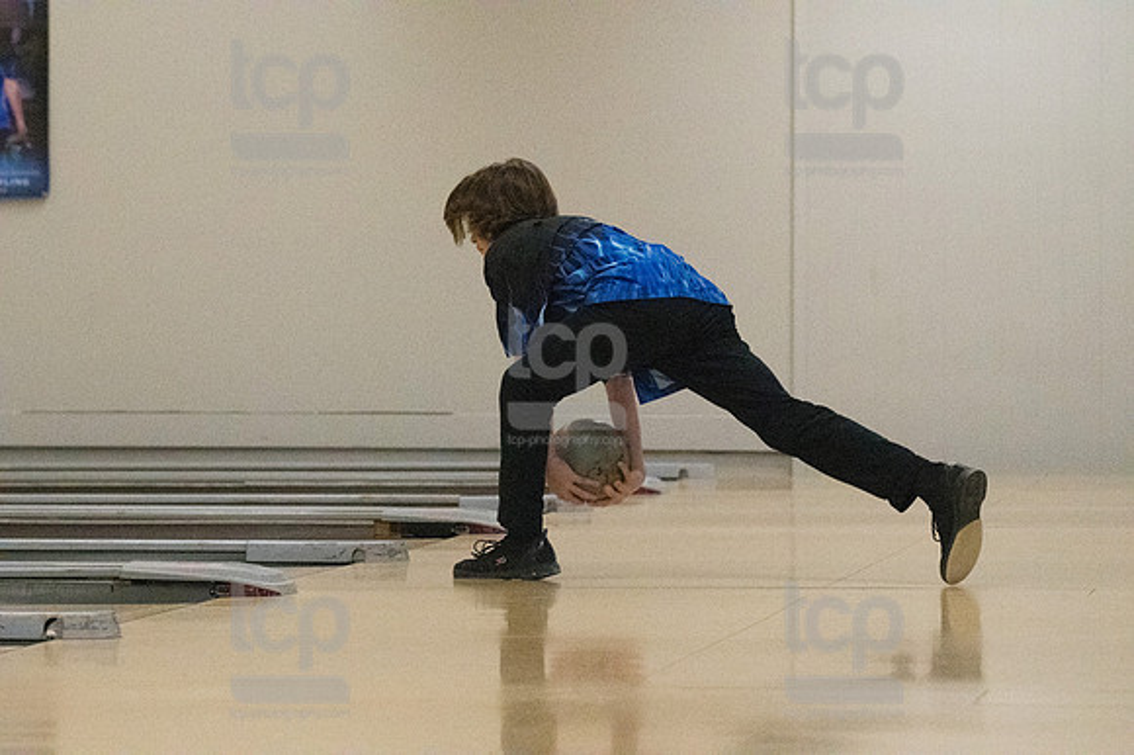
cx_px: 567
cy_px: 378
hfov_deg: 11.8
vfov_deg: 7.9
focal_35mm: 174
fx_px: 5478
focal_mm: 116
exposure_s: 1/1250
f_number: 4
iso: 10000
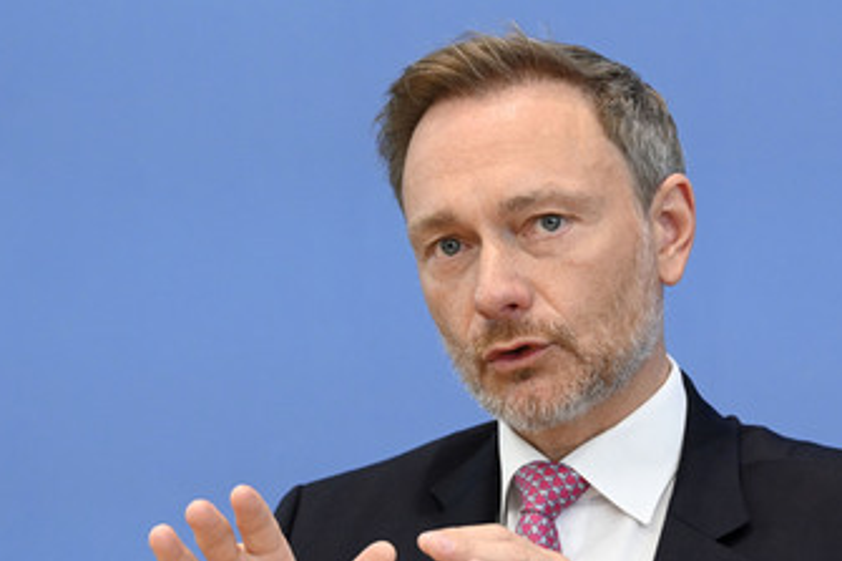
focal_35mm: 182
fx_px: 4254
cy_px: 375
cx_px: 539
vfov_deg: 7.5
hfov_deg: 11.3
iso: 5000
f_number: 6.3
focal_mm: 135
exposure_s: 1/640
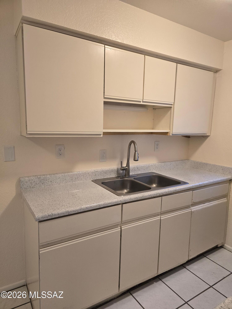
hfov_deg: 58.9
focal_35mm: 23
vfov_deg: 73.9
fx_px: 206
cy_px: 154
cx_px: 116
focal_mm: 6.3
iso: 200
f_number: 1.7
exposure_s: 1/120
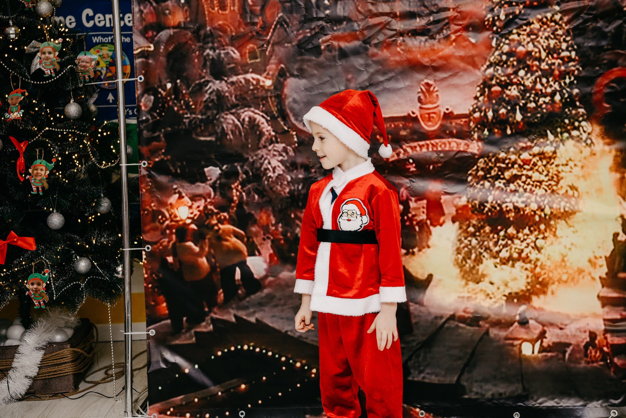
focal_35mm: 70
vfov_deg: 19.5
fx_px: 1217
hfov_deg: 28.8
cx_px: 313
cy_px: 209
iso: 320
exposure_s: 1/160
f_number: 4.5
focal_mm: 70
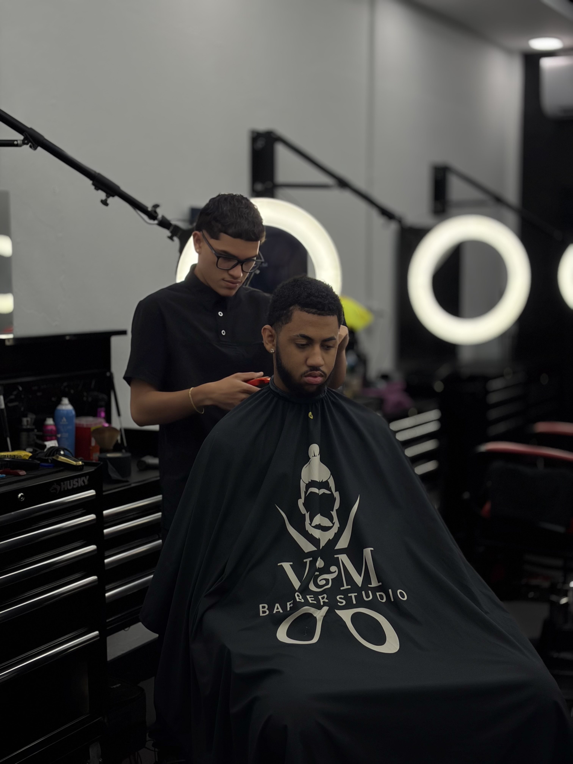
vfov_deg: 36.8
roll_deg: +0.5
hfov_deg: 28.0
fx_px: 1148
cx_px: 286
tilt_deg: -5.5
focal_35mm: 52
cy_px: 382
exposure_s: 1/482
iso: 32
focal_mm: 5.96
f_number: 1.6
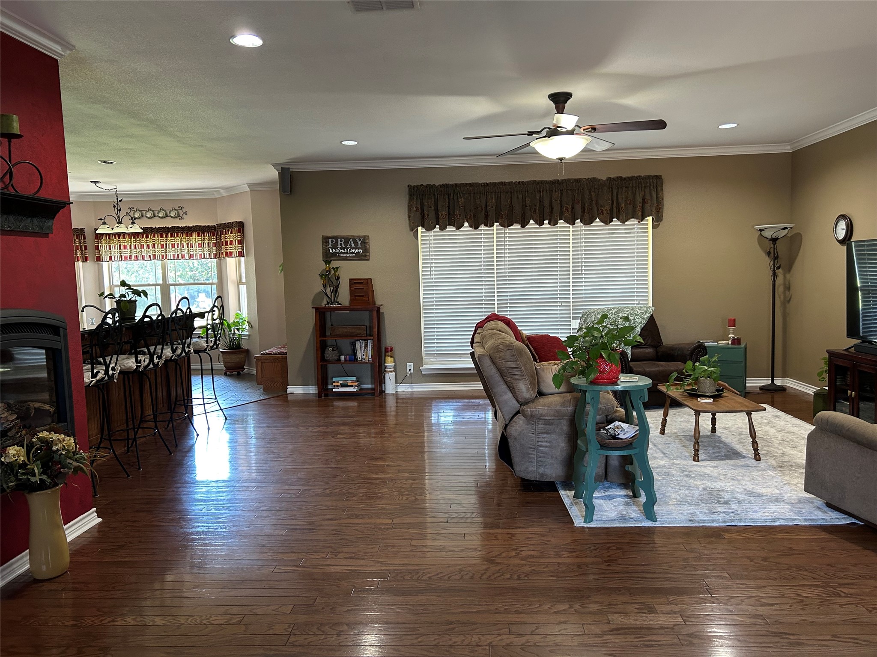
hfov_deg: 67.3
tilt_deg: -3.9
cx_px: 438
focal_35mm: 26
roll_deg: +1.4
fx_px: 659
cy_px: 328
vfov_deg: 53.1
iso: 160
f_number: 1.5
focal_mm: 5.7
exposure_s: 1/60
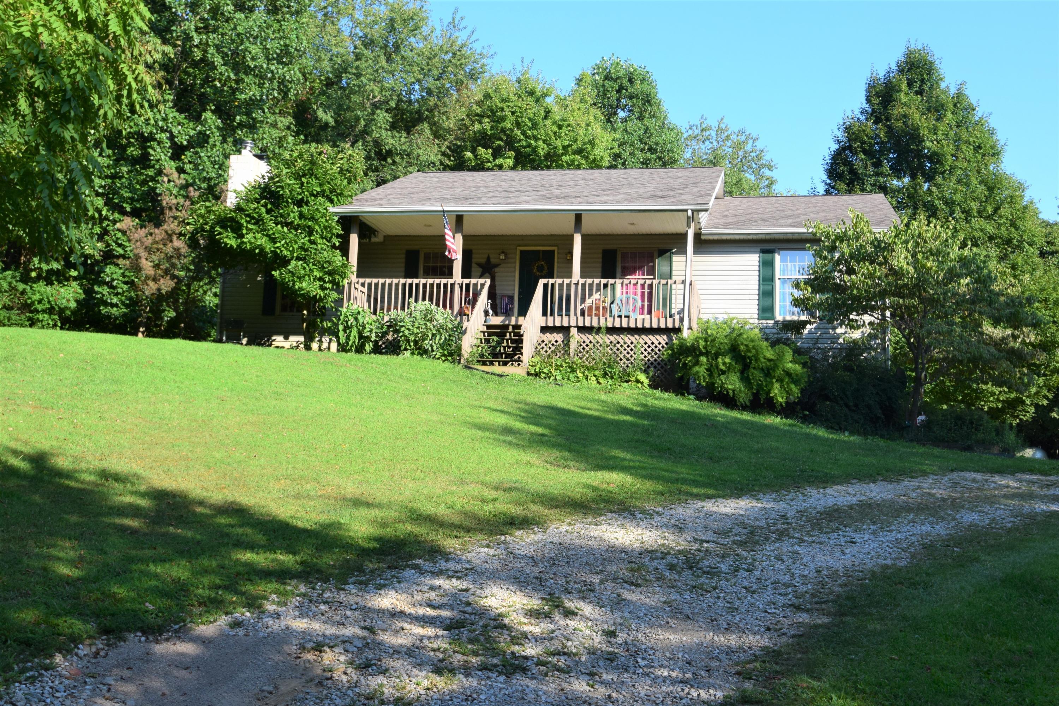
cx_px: 530
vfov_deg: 36.9
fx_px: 1059
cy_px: 353
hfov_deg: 53.1
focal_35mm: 36
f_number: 10
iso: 400
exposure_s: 1/320
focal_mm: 24
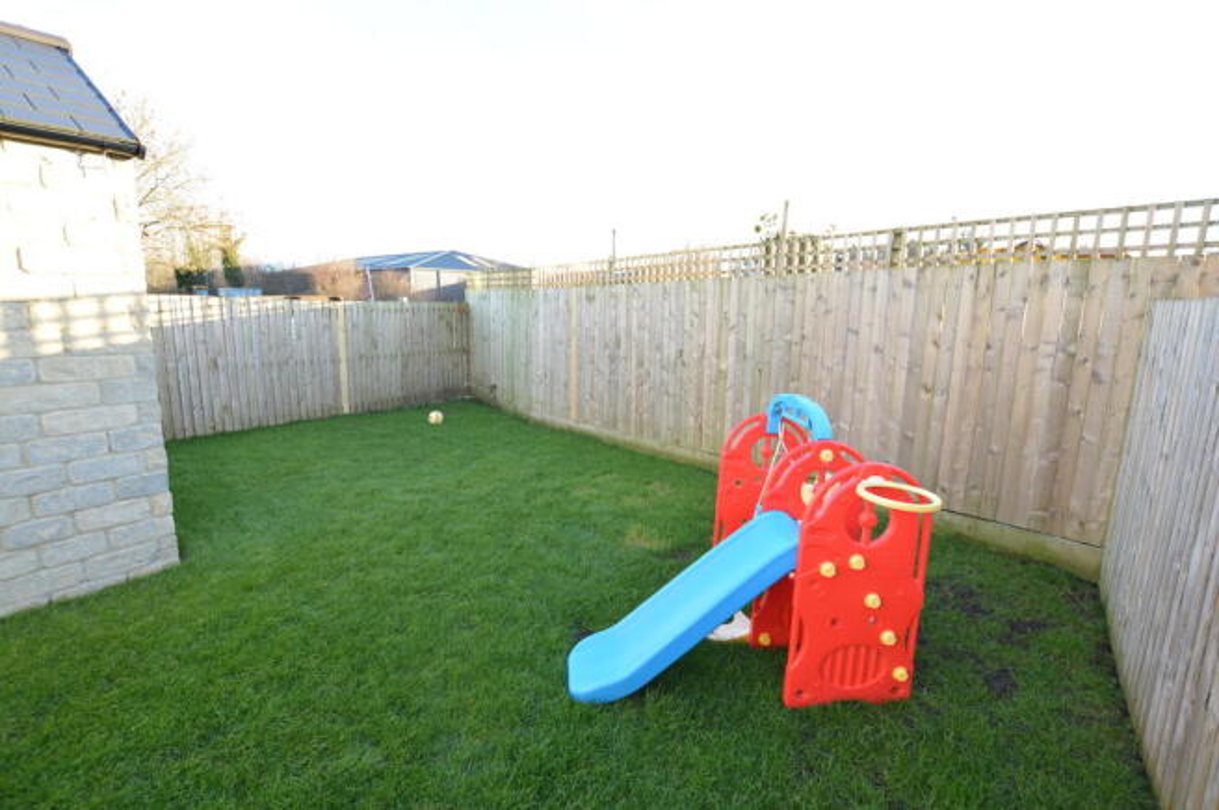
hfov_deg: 95.0
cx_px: 610
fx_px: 558
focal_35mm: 16
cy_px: 405
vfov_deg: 71.9
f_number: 4.5
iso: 200
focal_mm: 11
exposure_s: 1/80
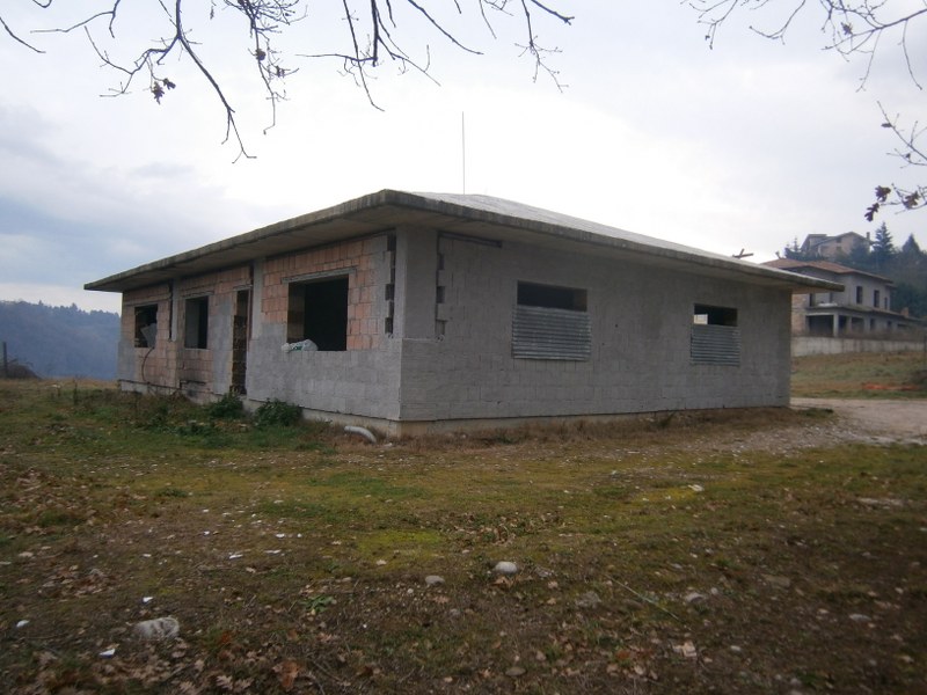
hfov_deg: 67.3
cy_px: 348
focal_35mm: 26
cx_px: 464
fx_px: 696
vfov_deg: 53.1
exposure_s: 1/320
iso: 80
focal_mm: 4.7
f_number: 2.8
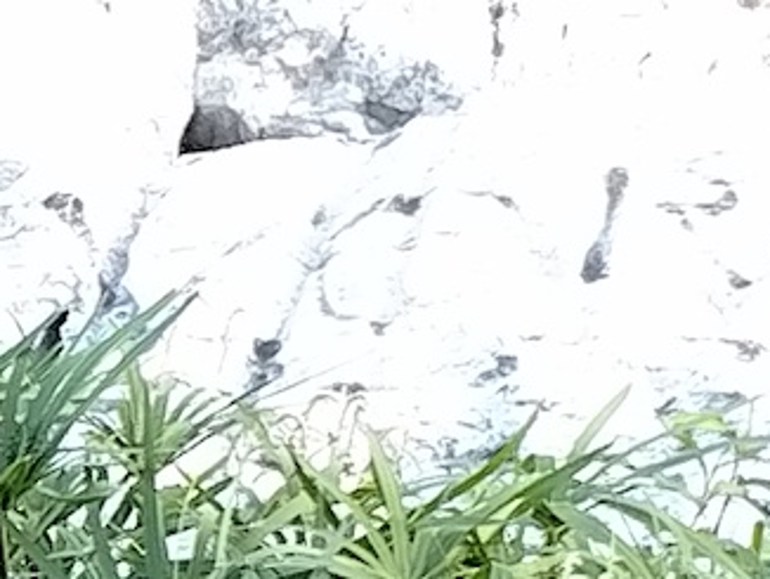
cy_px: 1123
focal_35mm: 269
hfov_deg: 7.0
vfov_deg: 5.4
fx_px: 5988
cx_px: -1042
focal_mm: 4.05
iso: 281
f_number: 1.8
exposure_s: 1/100
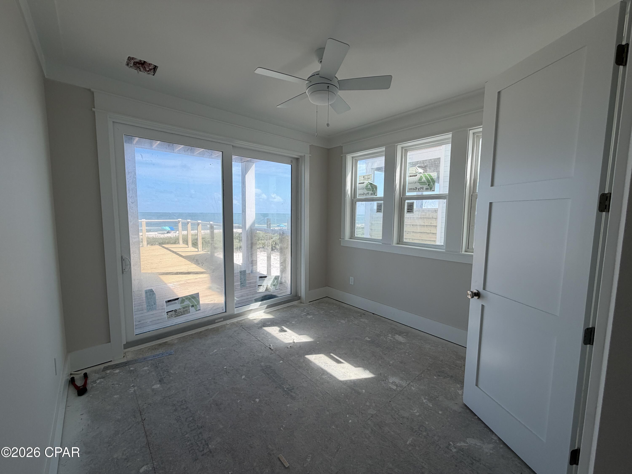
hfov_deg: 102.1
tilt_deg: -5.0
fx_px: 256
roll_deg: -0.2
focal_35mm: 14
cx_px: 316
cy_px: 237
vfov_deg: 85.7
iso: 50
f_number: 2.2
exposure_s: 1/398
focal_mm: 2.22
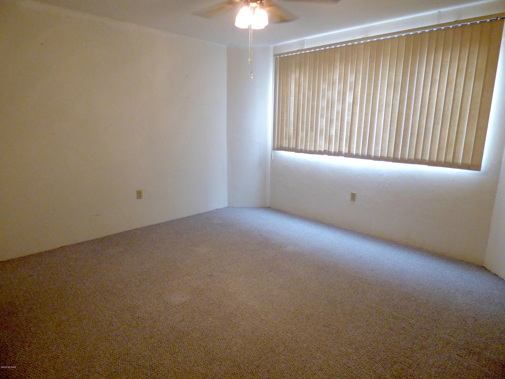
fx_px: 292
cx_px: 252
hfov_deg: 81.7
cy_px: 190
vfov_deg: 66.0
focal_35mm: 20
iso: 400
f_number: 2.8
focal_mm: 3.58
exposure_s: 1/40
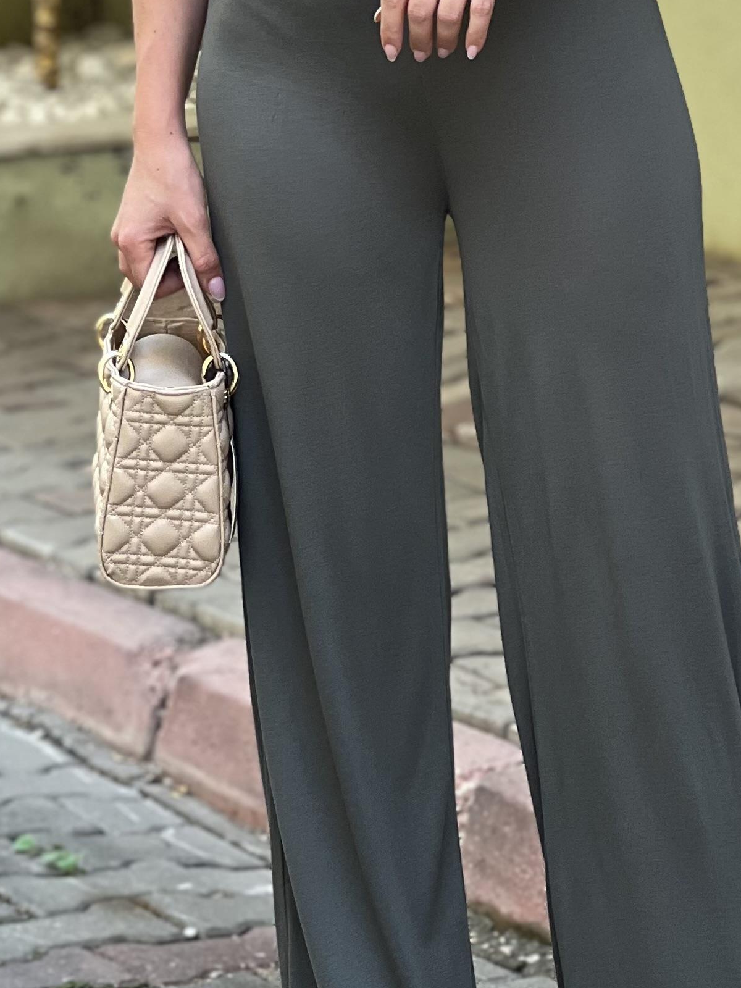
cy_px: 142
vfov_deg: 10.2
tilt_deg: -5.7
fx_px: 5537
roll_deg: +1.1
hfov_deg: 7.7
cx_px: 455
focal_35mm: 194
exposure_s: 1/121
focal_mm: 9
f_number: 2.8
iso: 64
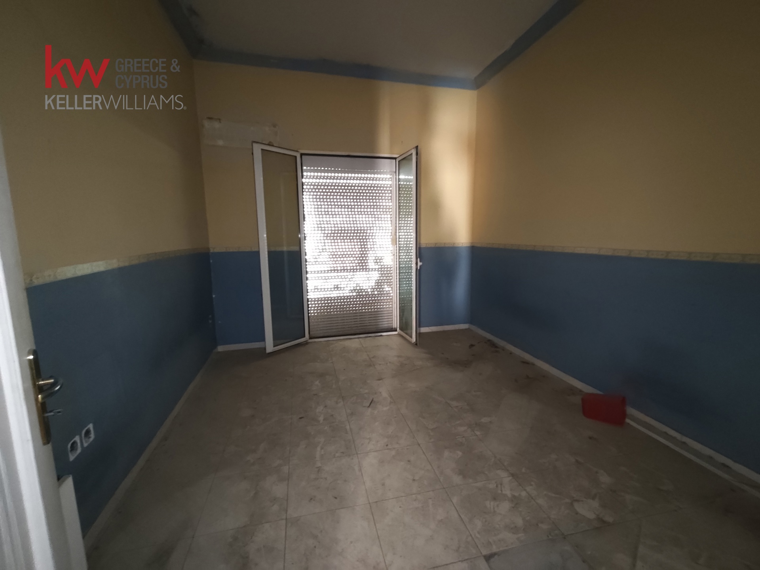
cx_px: 380
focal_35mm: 15
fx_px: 329
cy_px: 285
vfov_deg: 81.7
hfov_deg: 98.2
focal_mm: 1.67
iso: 1600
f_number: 2.2
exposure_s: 1/14.3
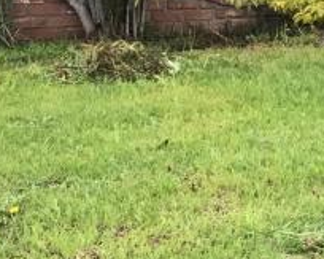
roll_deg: +0.7
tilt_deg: -5.3
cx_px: 438
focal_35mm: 137
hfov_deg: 13.5
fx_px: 1313
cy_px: 35
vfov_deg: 11.2
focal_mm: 3.99
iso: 32
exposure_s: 1/120
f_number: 1.8
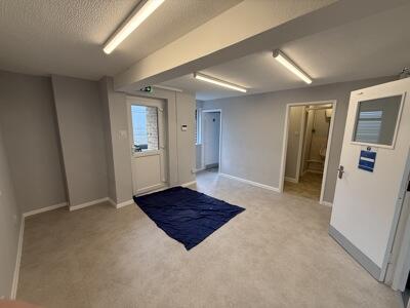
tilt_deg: -9.5
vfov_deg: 85.7
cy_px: 154
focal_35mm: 14
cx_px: 205
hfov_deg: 102.1
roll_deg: -1.6
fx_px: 166
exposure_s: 1/99
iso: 100
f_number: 2.2
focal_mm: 2.22
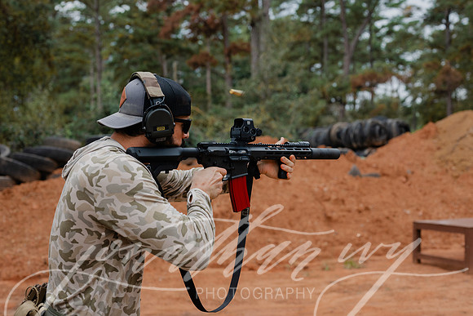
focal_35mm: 50
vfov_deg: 27.0
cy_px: 158
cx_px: 236
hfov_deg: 39.6
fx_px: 657
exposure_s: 1/400
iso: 320
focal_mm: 50
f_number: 4
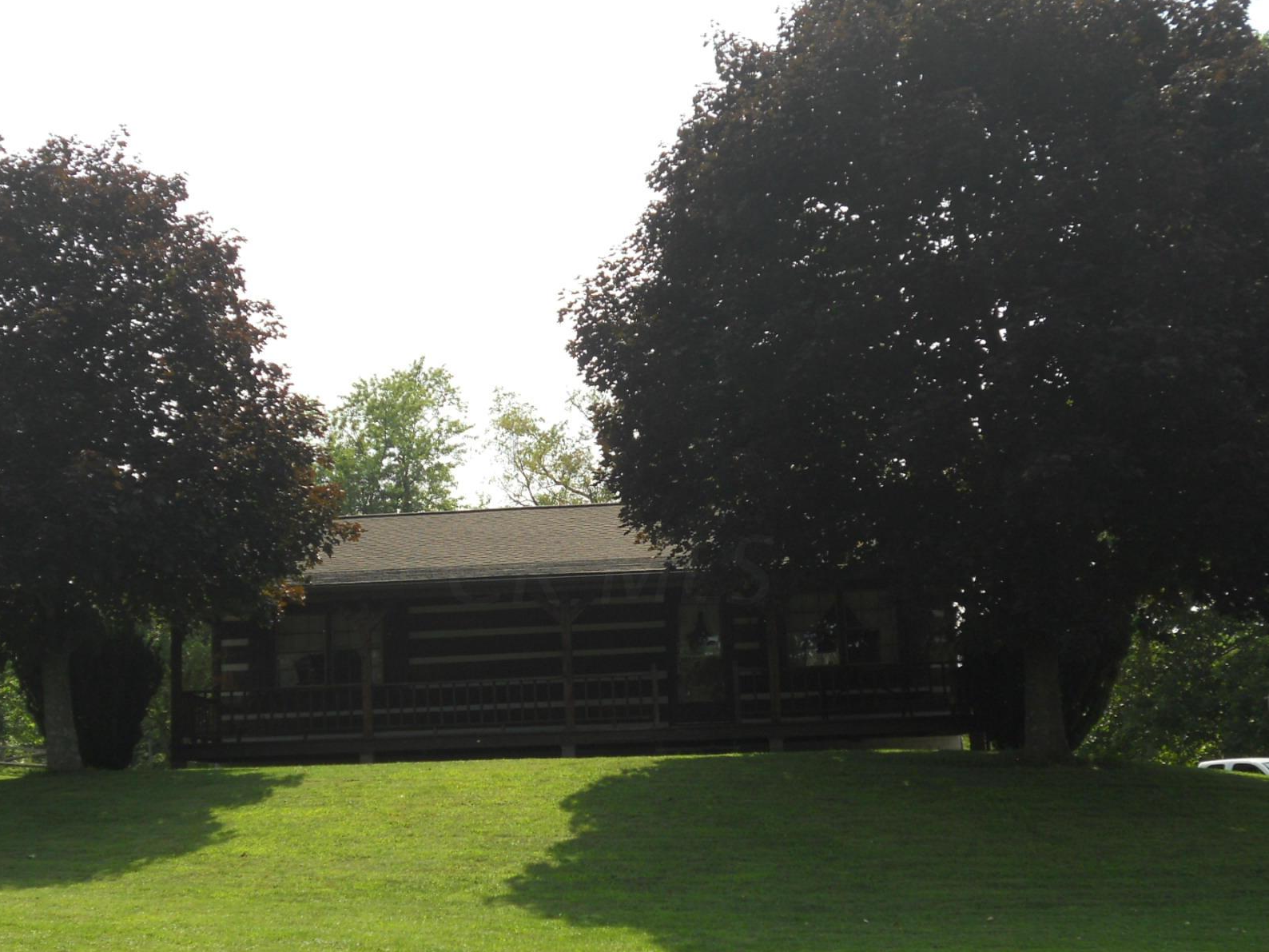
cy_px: 570
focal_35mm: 49
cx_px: 611
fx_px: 1796
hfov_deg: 38.9
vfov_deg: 29.6
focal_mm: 6.9
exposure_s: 1/500
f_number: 3.9
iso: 80
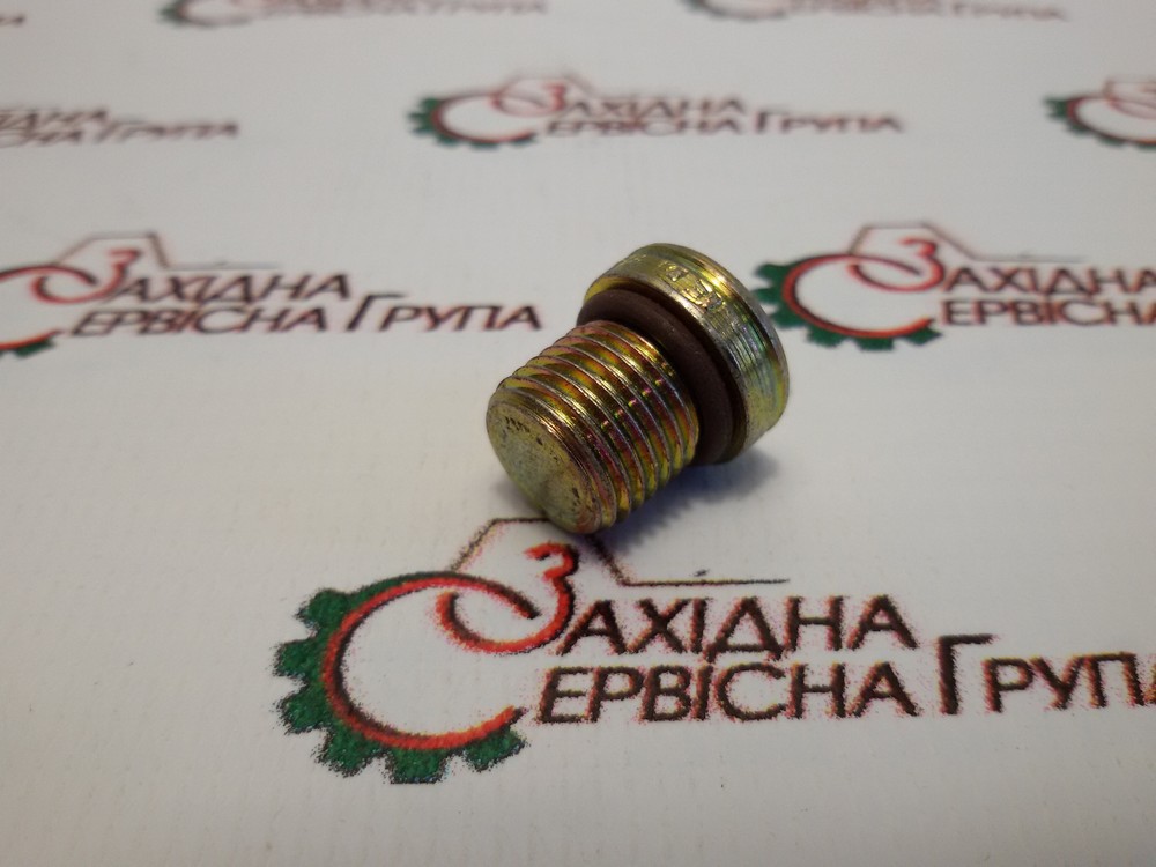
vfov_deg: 45.4
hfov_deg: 58.4
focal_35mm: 31
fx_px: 1035
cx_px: 578
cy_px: 434
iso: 64
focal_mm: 2.93
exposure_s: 1/100
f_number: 2.4
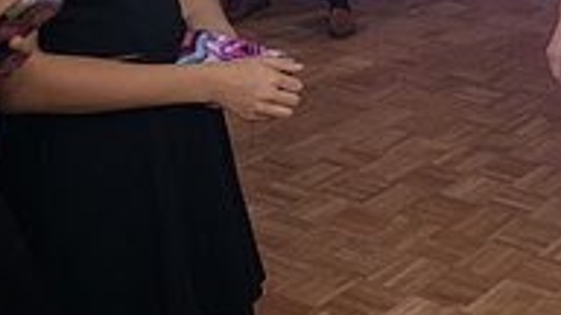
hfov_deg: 23.9
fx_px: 1131
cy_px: -42
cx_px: 763
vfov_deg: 15.4
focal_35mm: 76
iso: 400
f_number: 3.2
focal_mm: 24
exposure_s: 1/125
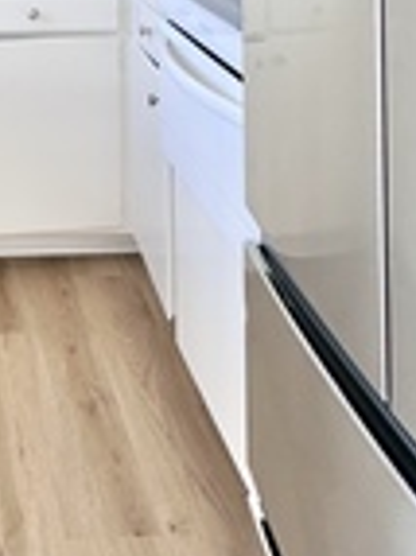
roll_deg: -0.6
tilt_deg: +0.8
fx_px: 786
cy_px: -179
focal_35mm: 49
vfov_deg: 30.2
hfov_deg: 26.7
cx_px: -64
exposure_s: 1/225
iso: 40
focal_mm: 2.22
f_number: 2.2
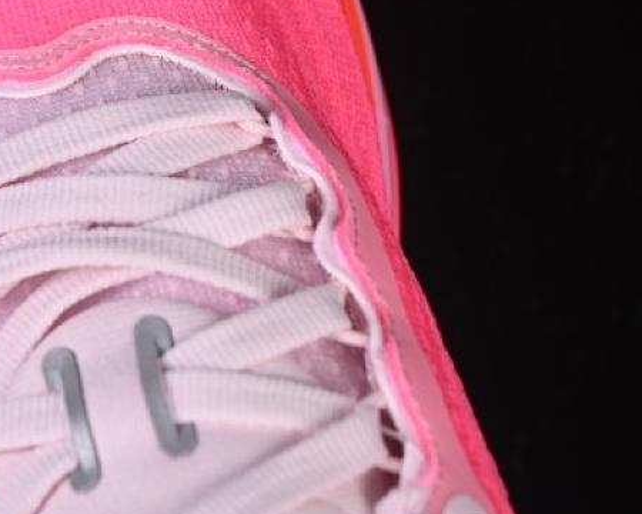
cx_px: 24
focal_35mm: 169
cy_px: 64
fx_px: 3211
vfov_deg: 9.1
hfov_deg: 11.3
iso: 160
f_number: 7.1
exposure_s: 1/80
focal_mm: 50
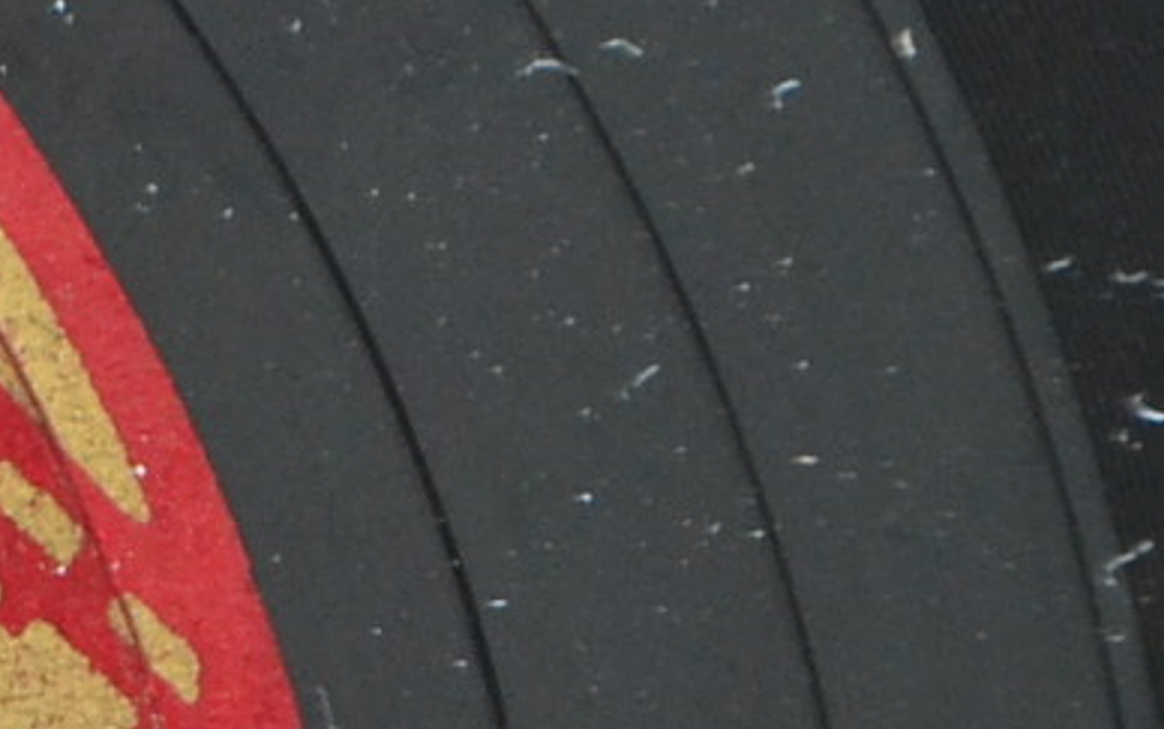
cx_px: -1515
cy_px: 1202
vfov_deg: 3.5
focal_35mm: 378
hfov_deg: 5.4
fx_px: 11998
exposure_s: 1/160
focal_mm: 48
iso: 1600
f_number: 7.1
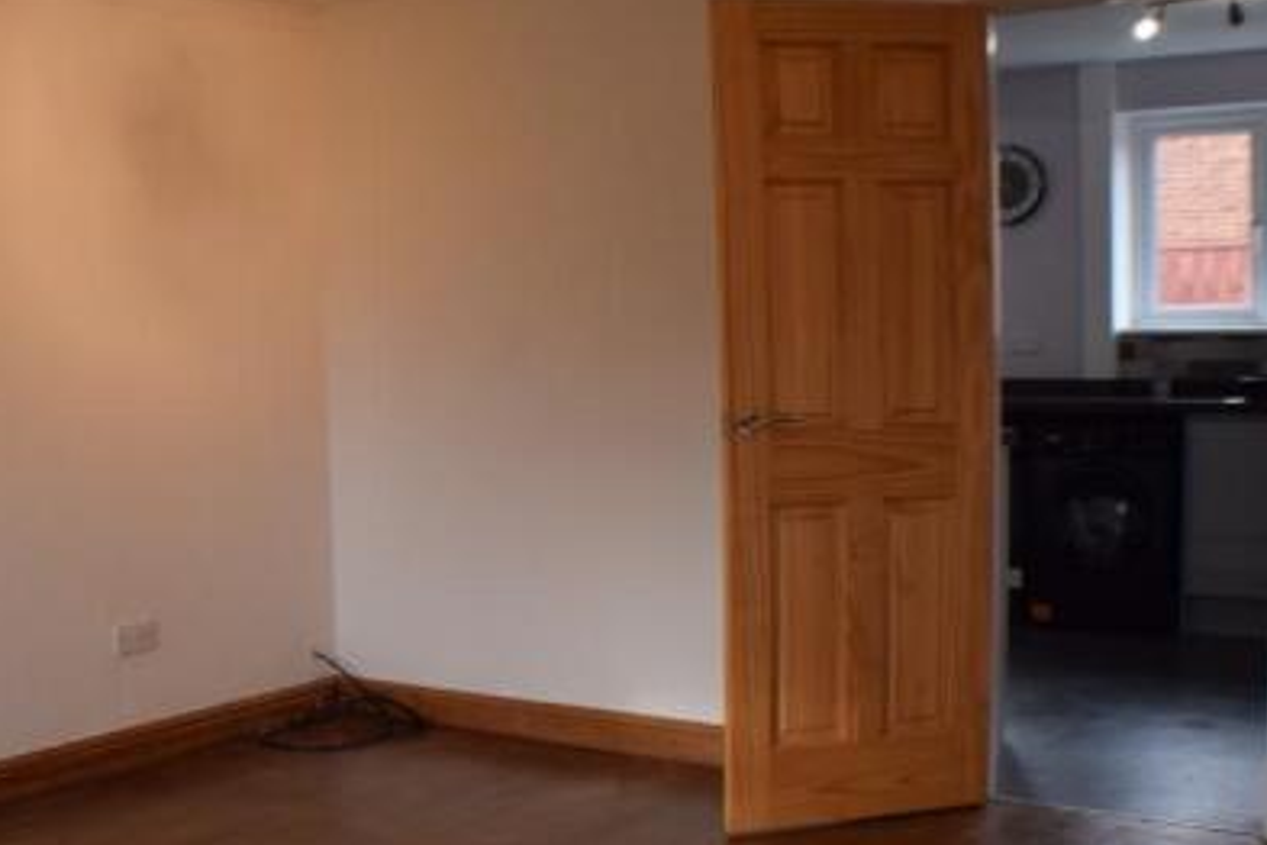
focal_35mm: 60
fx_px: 2112
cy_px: 582
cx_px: 314
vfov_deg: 22.5
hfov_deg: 32.8
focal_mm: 24
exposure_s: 1/60
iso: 400
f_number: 4
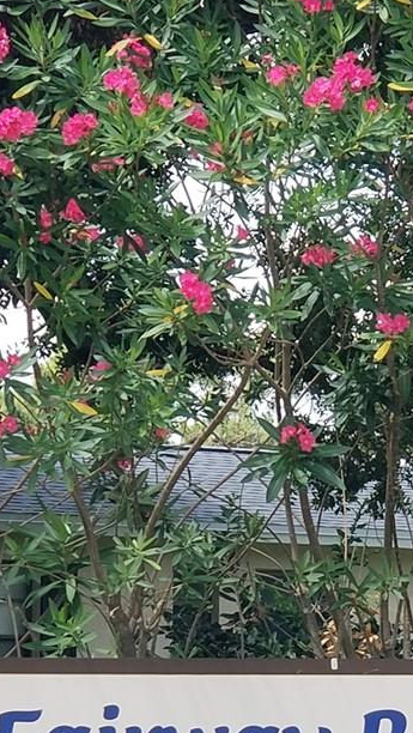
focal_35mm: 148
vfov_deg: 14.3
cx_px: 314
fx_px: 2877
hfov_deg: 8.2
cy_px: 701
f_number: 2.4
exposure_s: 1/265
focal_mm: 6
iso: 25
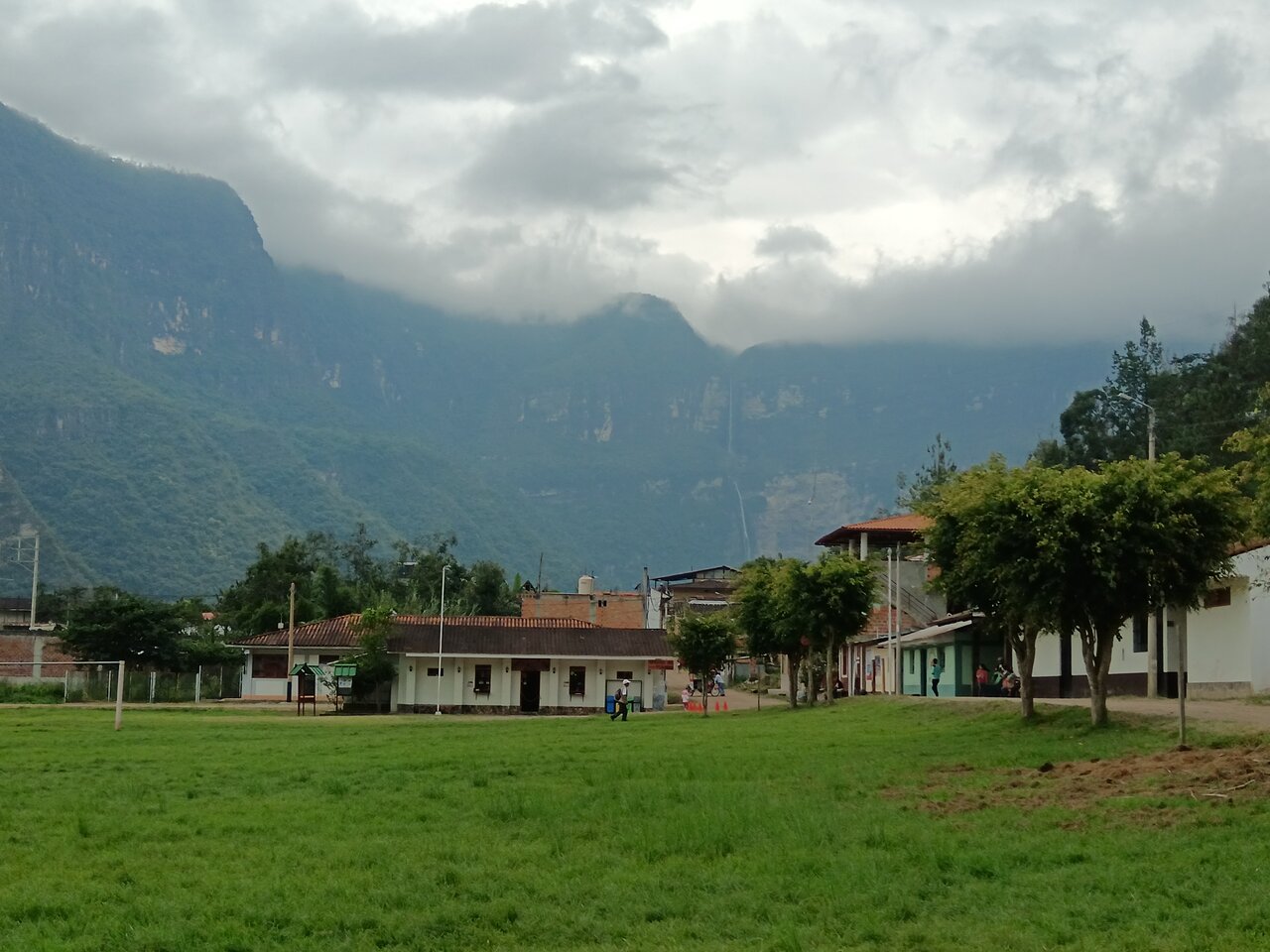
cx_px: 635
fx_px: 1981
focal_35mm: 54
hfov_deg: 35.5
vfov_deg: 27.0
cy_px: 476
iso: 106
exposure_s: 1/1015
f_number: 1.9
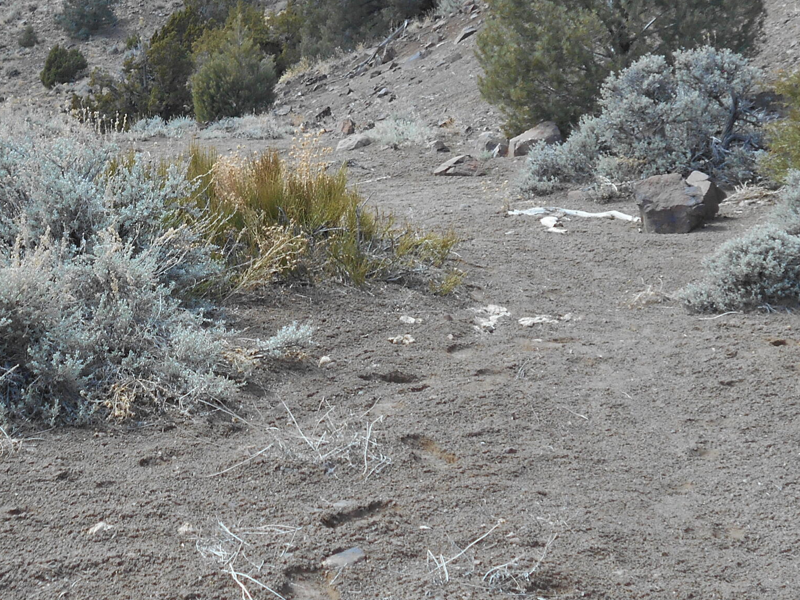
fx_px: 1941
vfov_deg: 17.5
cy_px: 164
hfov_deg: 23.0
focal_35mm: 84
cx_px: 158
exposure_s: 1/200
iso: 80
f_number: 4.2
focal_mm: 7.7
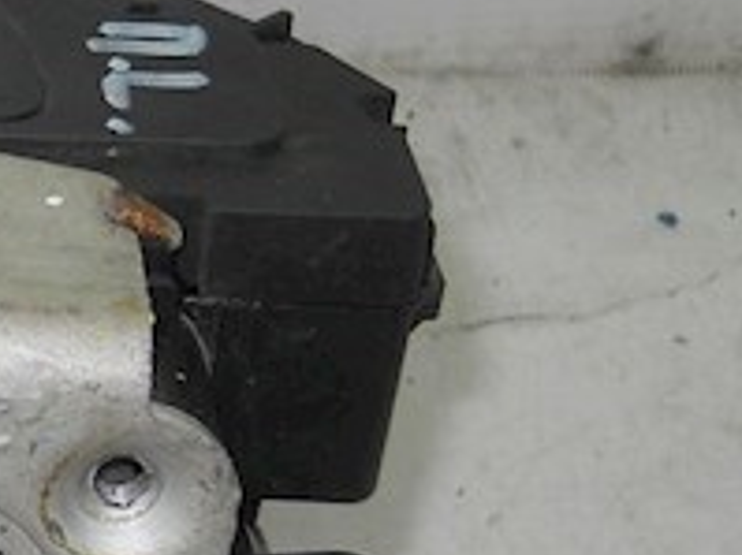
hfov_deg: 13.8
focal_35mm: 132
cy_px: 417
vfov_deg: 11.2
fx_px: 2828
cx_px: -440
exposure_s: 1/30
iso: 80
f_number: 5.5
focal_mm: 6.72
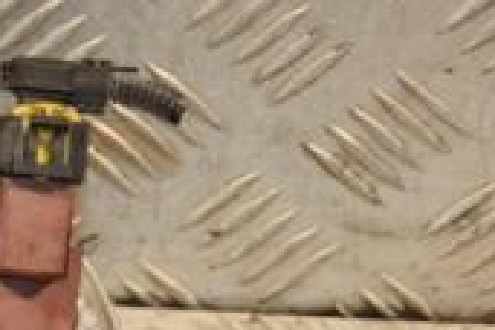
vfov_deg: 5.2
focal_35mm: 263
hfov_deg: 7.7
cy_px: 197
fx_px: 3616
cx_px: -255
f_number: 5
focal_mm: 50
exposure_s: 1/125
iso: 800
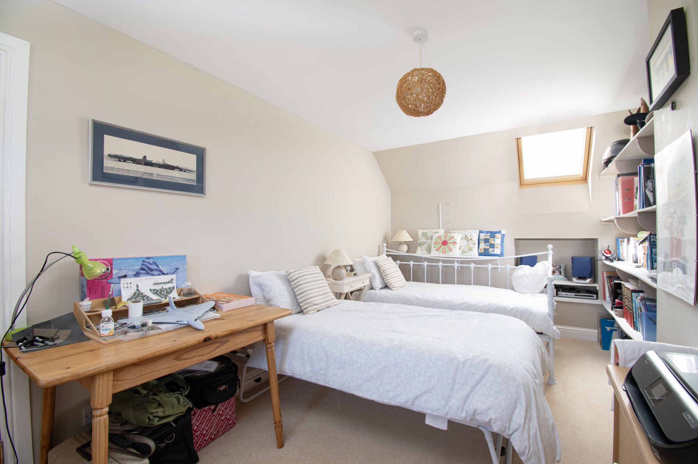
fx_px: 291
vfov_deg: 77.3
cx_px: 349
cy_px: 232
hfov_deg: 100.4
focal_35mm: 15
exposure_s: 1/10
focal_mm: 10
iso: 250
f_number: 9
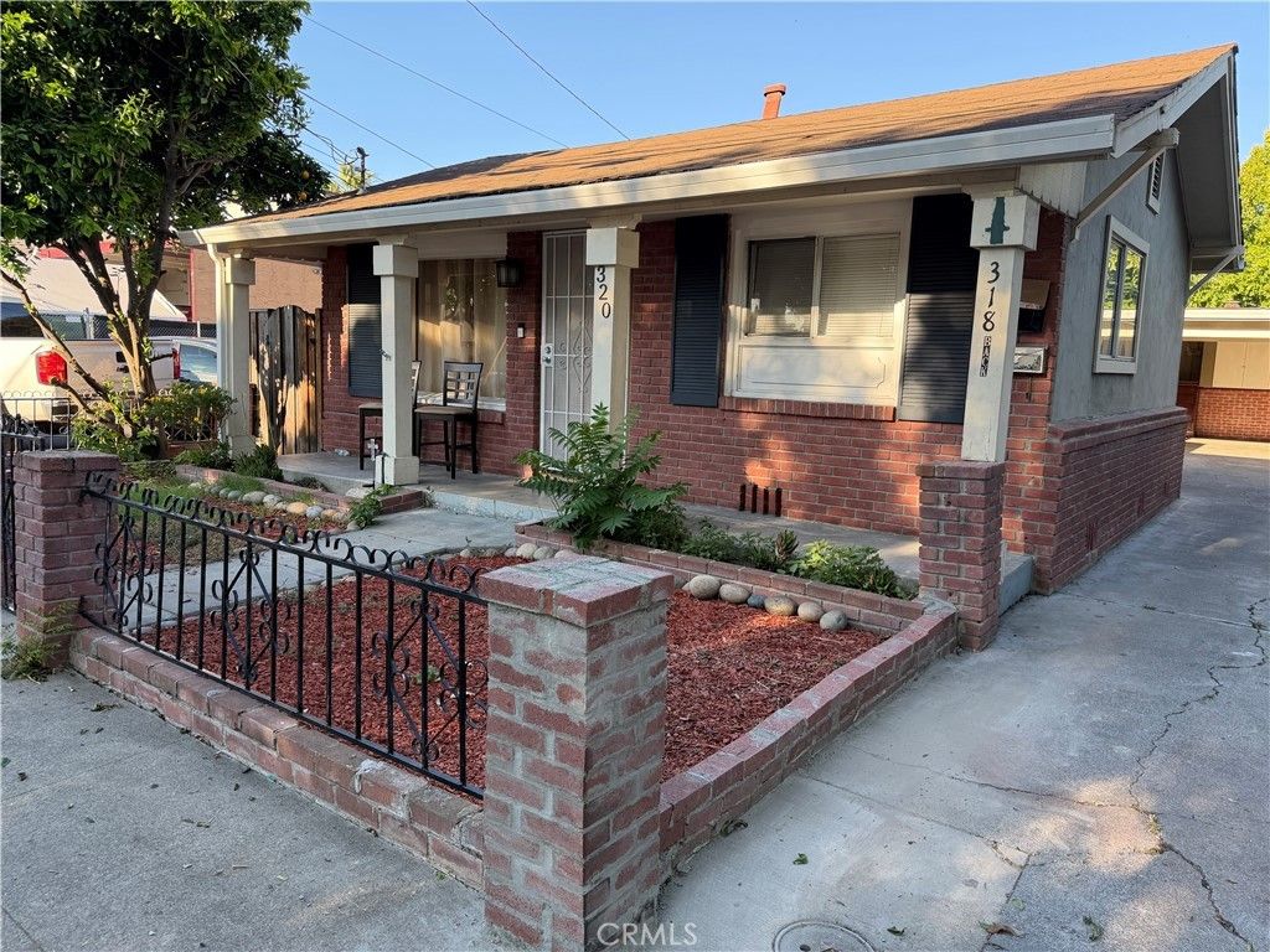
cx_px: 635
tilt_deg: -5.4
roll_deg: -1.4
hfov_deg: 71.6
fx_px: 881
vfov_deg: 56.8
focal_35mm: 24
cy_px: 476
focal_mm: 6.76
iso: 100
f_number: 1.78
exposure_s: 1/473
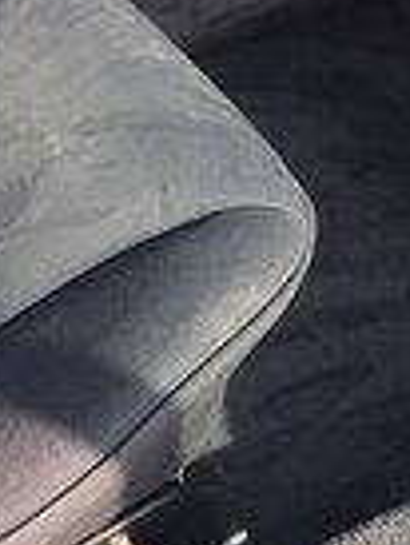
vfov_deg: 17.2
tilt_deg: -36.1
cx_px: 12
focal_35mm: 105
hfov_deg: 13.9
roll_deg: -3.6
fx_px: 1656
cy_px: -223
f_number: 2.2
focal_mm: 4.15
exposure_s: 1/300
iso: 25
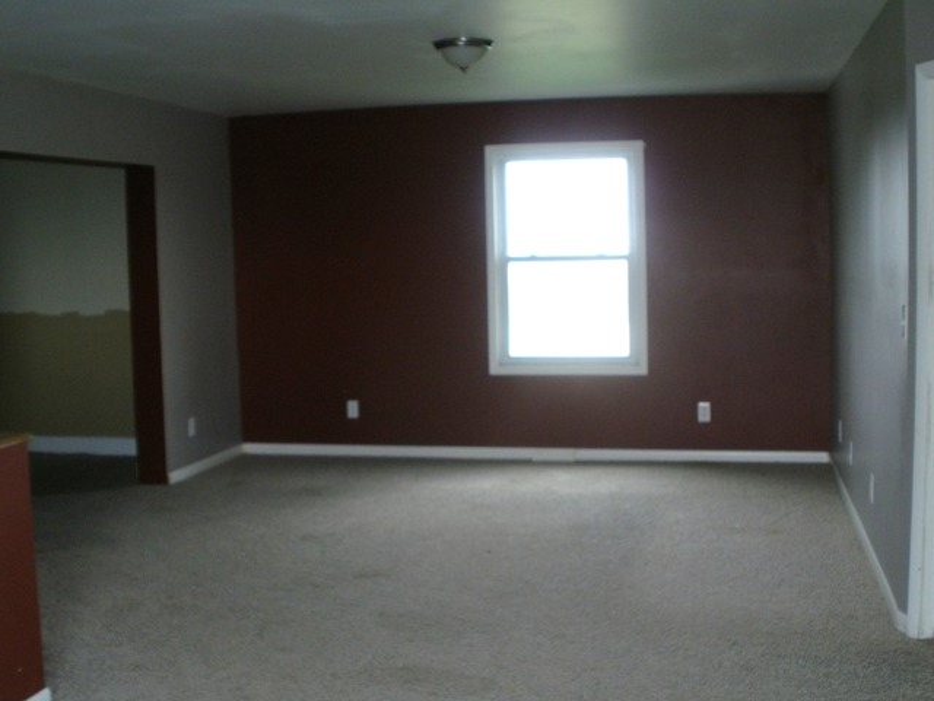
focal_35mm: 44
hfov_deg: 42.9
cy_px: 350
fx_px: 1187
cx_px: 467
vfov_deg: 32.9
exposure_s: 1/40
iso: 200
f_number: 4
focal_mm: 7.7
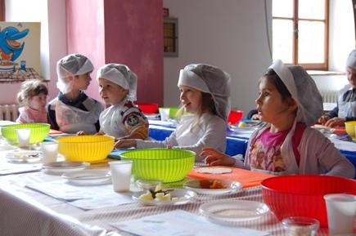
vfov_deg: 23.7
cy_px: 118
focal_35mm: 57
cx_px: 178
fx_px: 563
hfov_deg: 35.1
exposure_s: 1/60
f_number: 5
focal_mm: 38
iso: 800
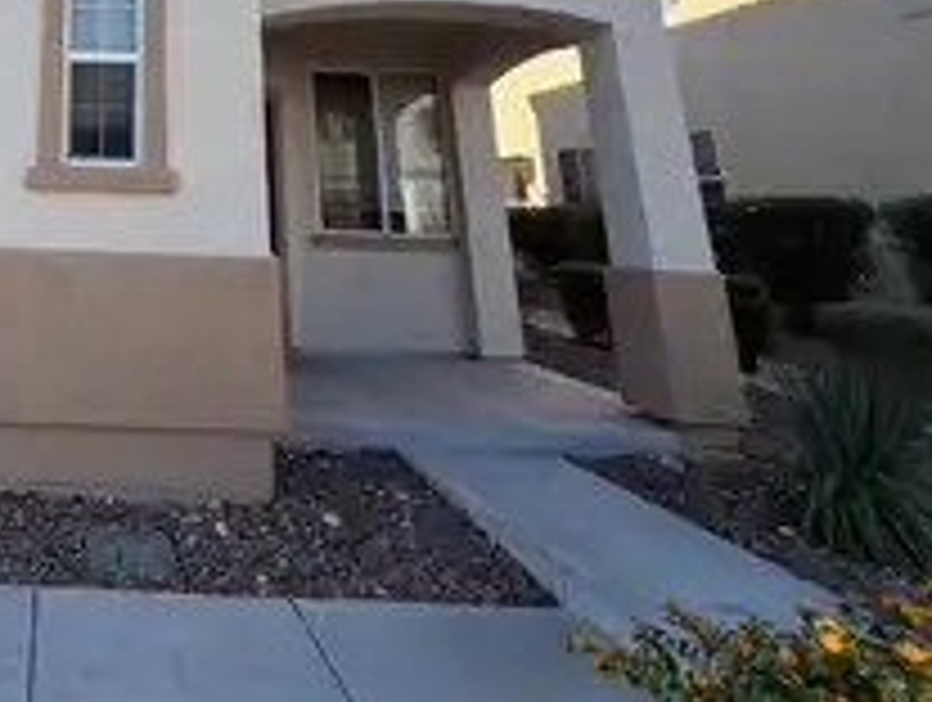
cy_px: 32
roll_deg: -2.0
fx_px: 728
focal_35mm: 27
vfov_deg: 45.1
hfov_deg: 54.6
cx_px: 54
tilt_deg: +14.6
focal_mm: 2.22
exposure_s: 1/569
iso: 40
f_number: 2.2
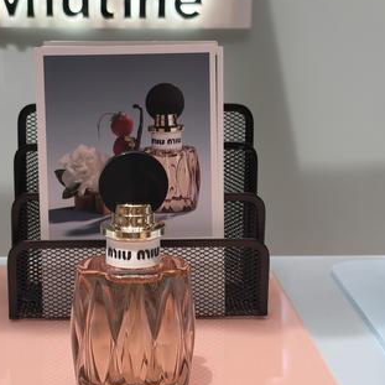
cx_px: 137
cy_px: 195
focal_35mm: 74
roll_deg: +0.7
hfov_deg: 23.3
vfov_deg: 23.4
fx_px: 931
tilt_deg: -10.9
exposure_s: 1/147
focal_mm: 5.96
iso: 40
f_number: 1.6
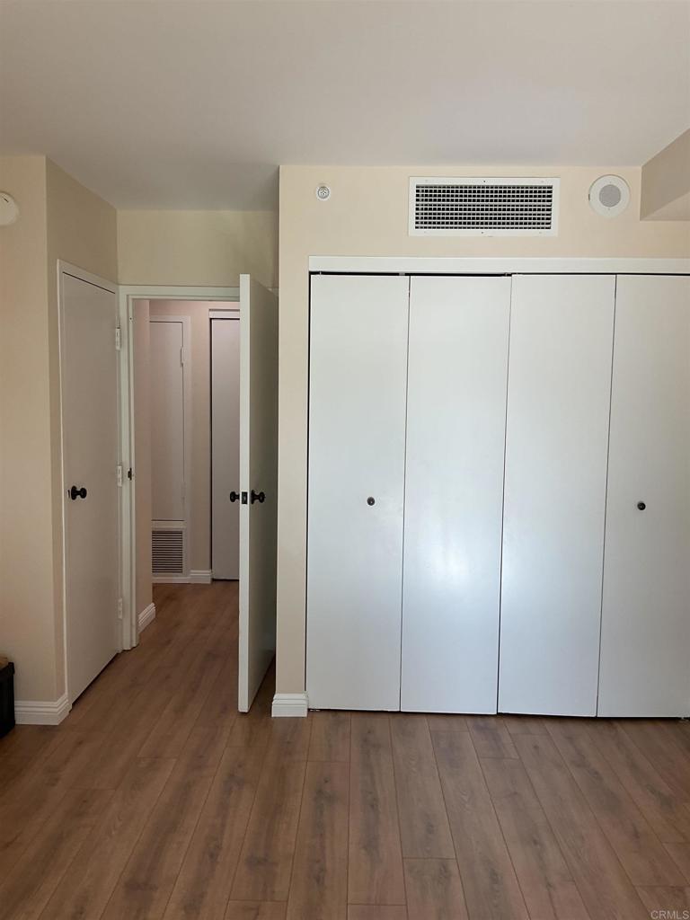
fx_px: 771
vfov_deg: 61.7
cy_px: 460
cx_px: 345
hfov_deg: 48.2
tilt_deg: -6.7
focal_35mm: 29
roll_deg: +0.3
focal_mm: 3
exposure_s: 1/120
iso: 32
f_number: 1.8
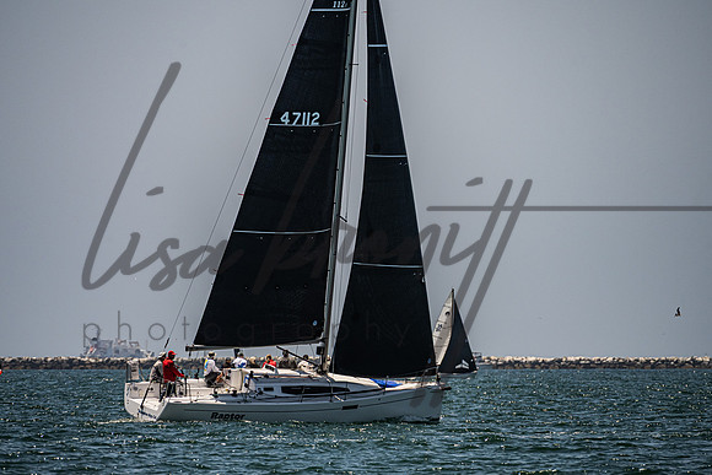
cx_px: 339
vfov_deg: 3.1
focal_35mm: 440
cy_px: 211
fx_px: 8710
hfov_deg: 4.7
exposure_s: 1/2500
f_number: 8
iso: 400
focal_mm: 350
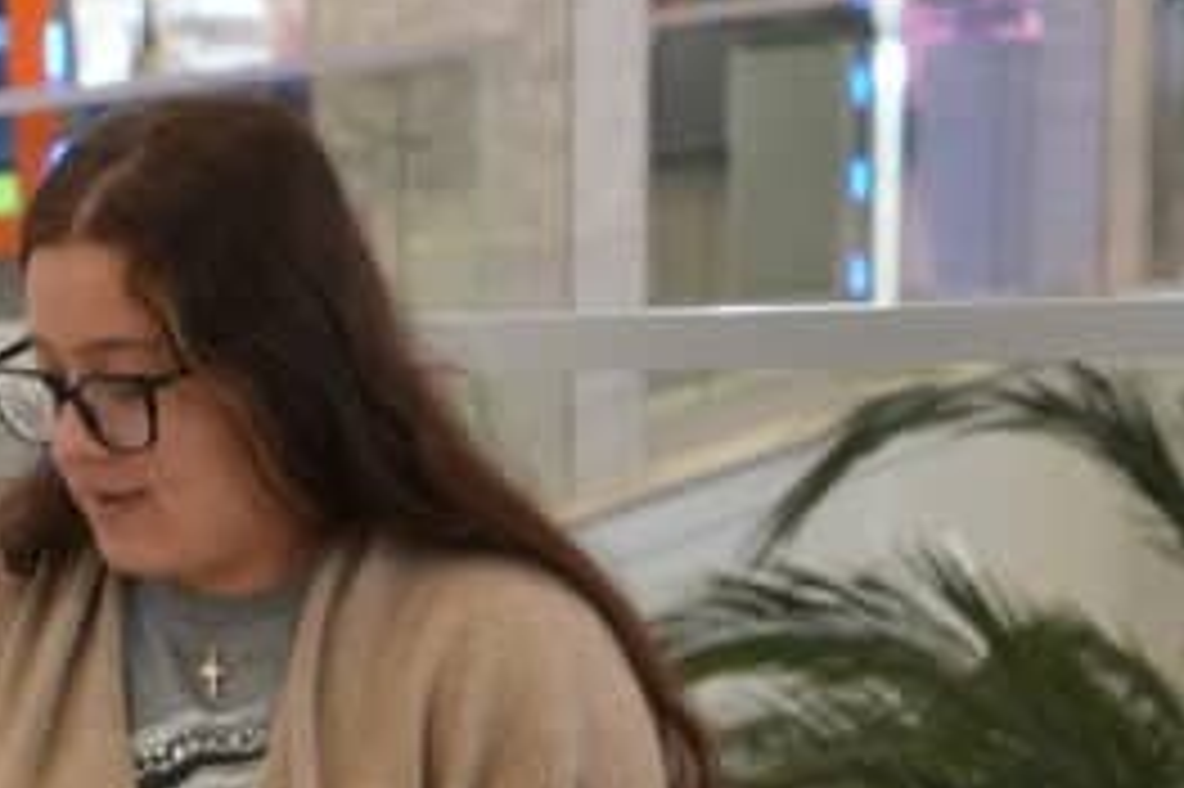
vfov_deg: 7.1
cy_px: 1150
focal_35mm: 191
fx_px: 6278
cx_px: -612
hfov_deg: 10.4
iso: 1600
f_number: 4
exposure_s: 1/160
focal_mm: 49
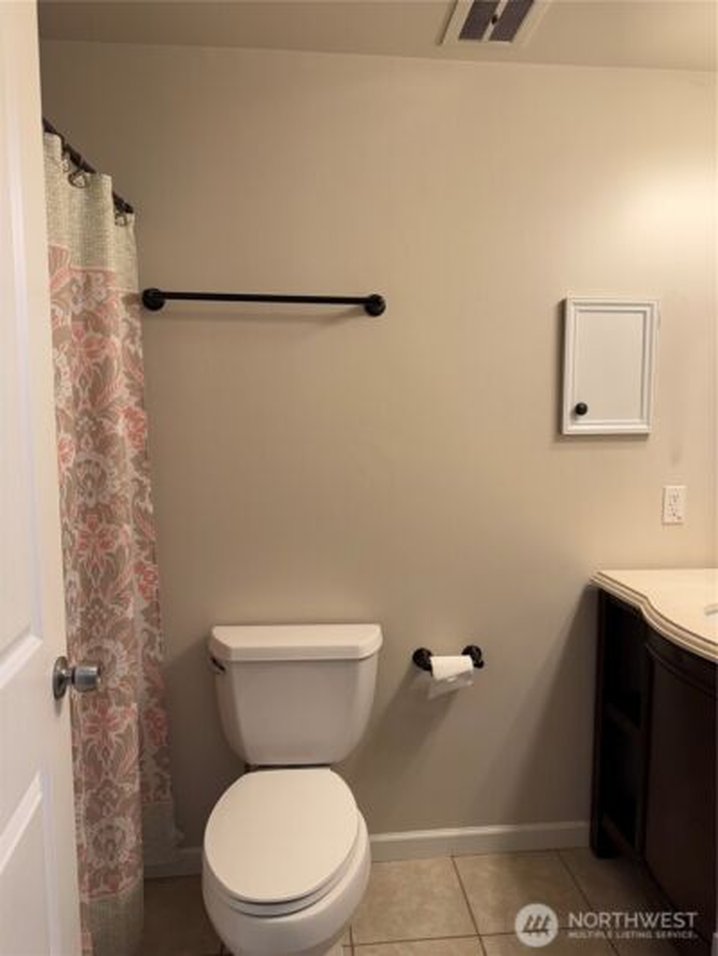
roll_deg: -0.3
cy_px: 478
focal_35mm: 24
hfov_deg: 56.8
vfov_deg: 71.6
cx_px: 359
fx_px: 663
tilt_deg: -6.7
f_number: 1.78
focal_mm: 6.76
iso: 125
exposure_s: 1/120
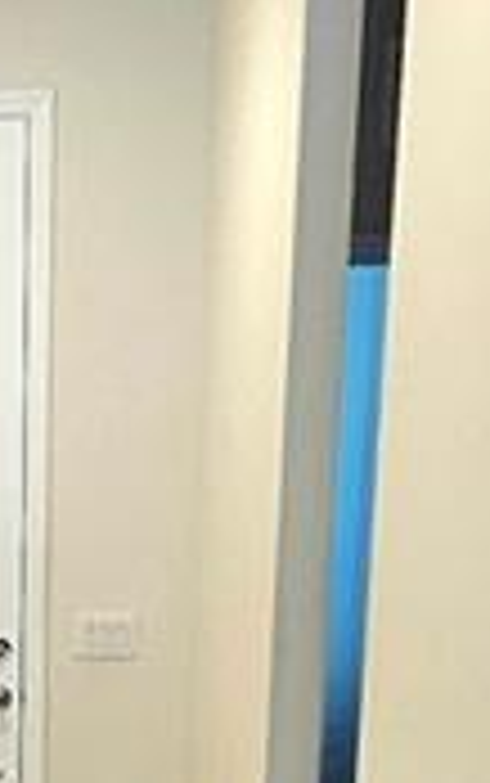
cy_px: 1242
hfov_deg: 13.1
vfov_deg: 18.7
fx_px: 2026
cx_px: -220
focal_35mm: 95
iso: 200
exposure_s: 1/60.2
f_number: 2.2
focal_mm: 2.2
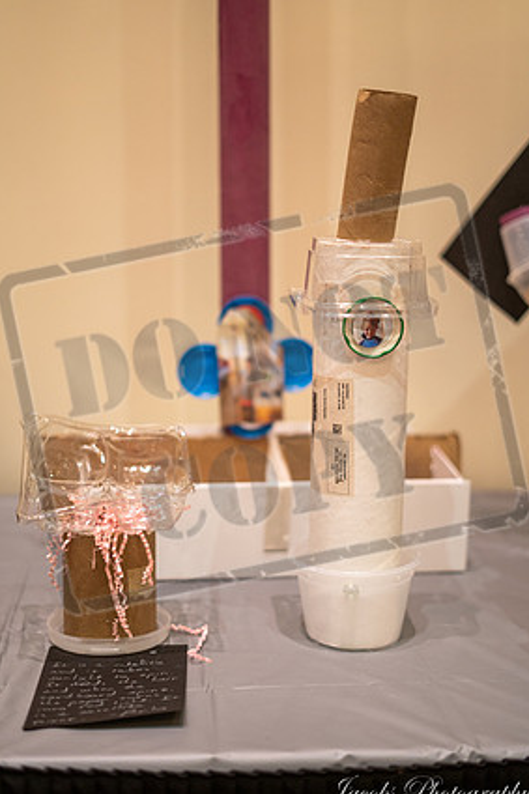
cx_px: 262
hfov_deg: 25.5
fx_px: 1169
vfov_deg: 37.5
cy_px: 402
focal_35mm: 53
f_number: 1.8
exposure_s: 1/50
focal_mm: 50
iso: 500
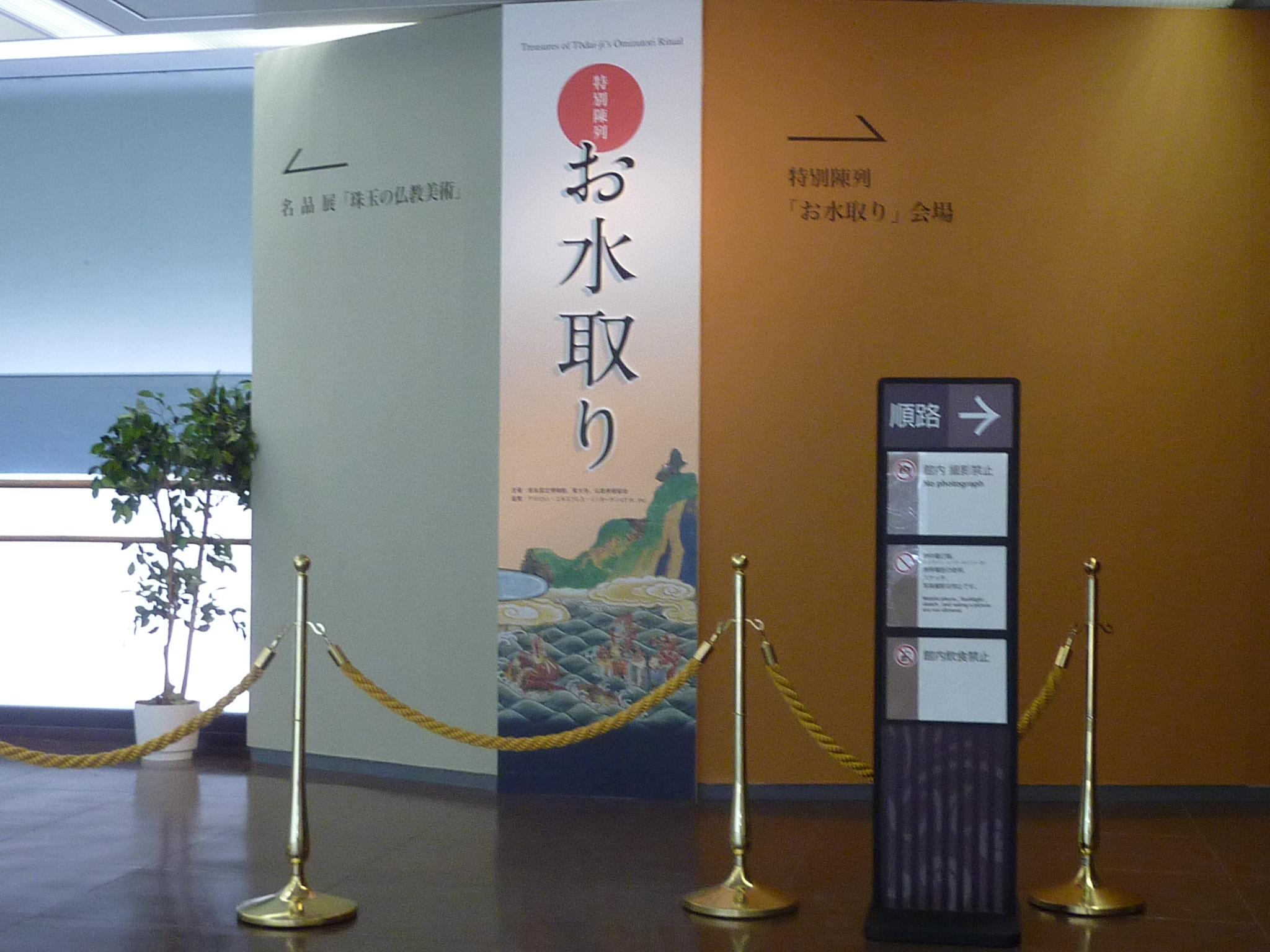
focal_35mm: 48
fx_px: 1761
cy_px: 476
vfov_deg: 30.3
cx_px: 635
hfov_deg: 39.7
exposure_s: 1/30
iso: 160
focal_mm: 4.4
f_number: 3.3
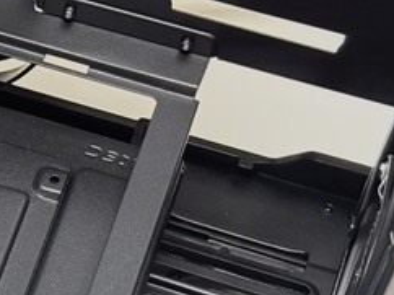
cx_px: -231
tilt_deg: -54.1
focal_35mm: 155
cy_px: 125
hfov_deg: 12.1
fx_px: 1762
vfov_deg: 9.6
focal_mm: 6.76
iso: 500
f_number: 1.78
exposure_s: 1/30
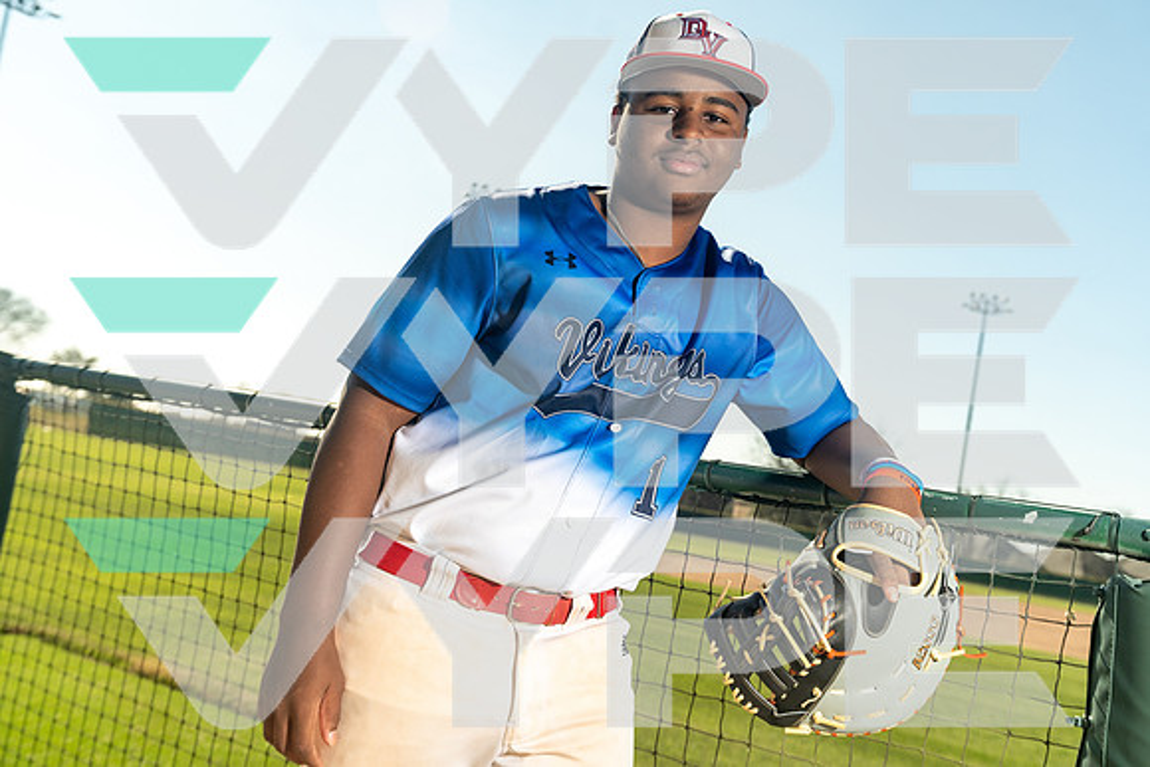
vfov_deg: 33.4
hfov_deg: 48.4
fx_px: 1278
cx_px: 575
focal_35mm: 40
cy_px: 384
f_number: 5
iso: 500
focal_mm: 40
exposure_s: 1/200
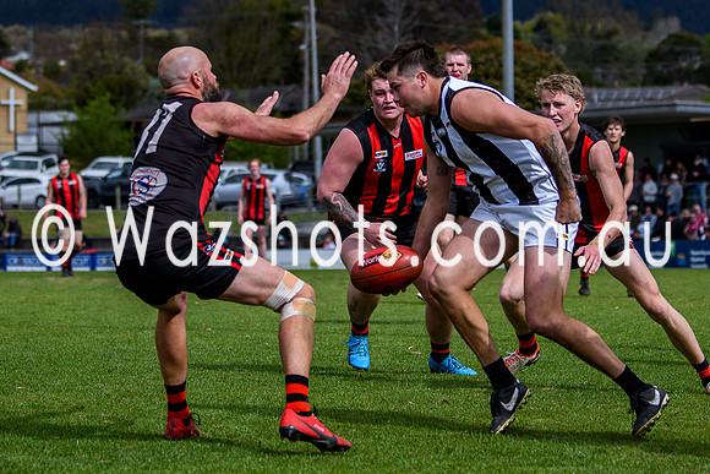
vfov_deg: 7.4
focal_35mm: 185
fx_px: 3653
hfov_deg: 11.1
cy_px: 170
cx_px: 344
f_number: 2.8
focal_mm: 72
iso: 125
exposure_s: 1/2500
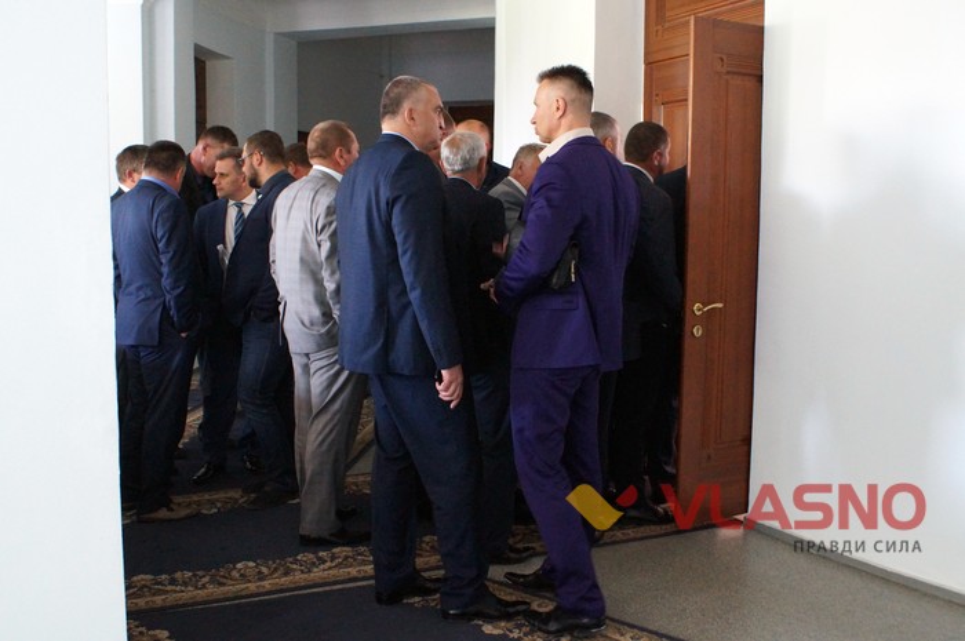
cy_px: 320
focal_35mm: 39
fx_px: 1044
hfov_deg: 49.6
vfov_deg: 34.1
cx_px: 482
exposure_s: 1/25
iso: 3200
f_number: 6.3
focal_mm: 26
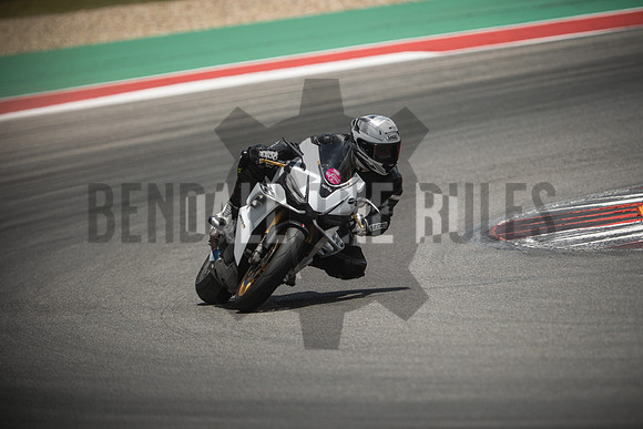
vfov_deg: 3.3
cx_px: 322
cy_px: 214
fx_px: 7503
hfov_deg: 4.9
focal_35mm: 420
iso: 320
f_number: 2.8
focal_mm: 280
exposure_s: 1/4000
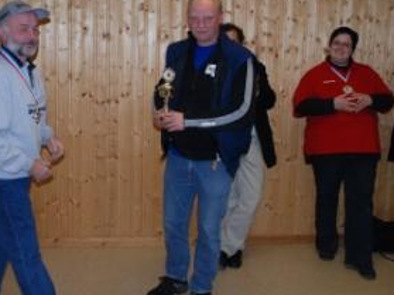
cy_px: 134
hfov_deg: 37.2
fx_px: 580
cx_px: 143
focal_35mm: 51
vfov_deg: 28.5
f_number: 4
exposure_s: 1/60
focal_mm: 22
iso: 400
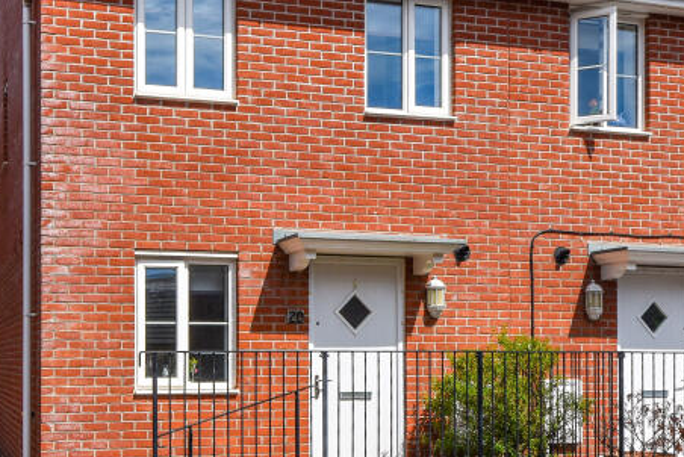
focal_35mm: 44
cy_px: 129
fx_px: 839
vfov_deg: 30.1
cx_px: 195
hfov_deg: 43.3
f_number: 9
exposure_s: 1/320
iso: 100
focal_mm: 13
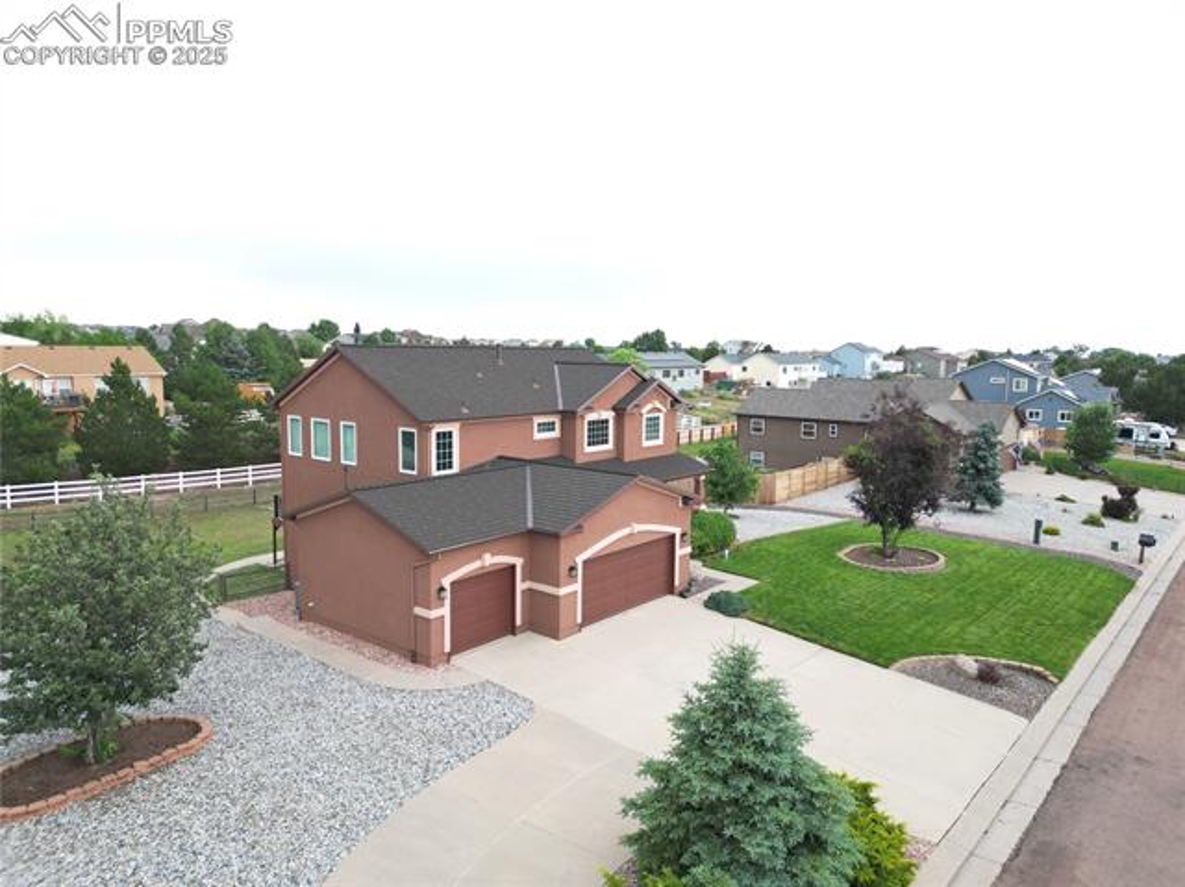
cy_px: 444
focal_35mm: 24
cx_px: 592
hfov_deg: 71.6
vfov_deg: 56.8
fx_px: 821
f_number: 1.7
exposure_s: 1/100
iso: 100
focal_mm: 6.72
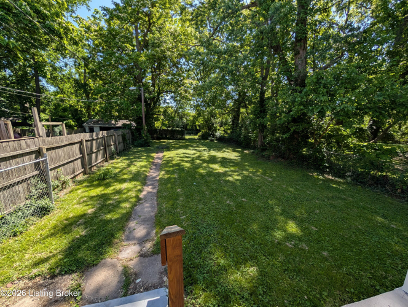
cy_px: 154
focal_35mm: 12
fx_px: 142
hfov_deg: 110.5
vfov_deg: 94.6
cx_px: 204
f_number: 1.7
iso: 48
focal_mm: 2.02
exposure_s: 1/1009
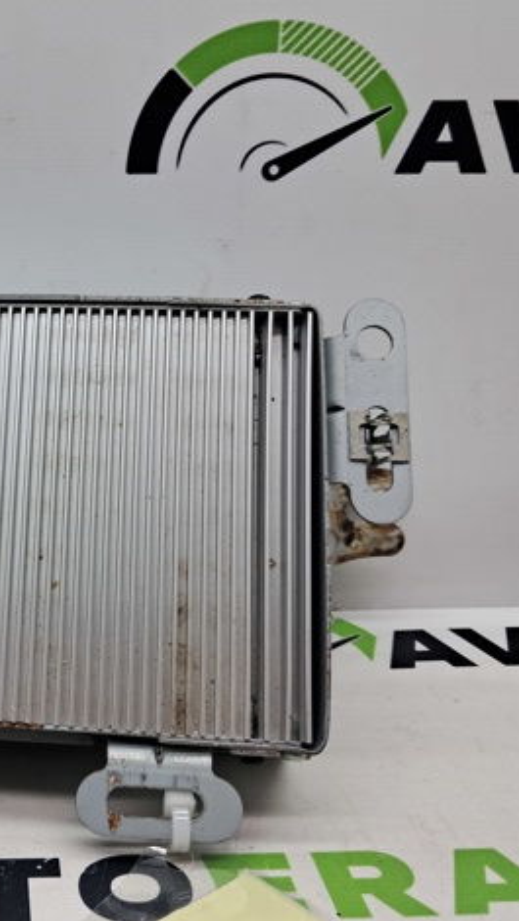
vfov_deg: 50.5
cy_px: 454
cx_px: 0
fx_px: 977
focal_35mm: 40
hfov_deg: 28.0
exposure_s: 1/100
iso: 50
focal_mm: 4
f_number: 1.8
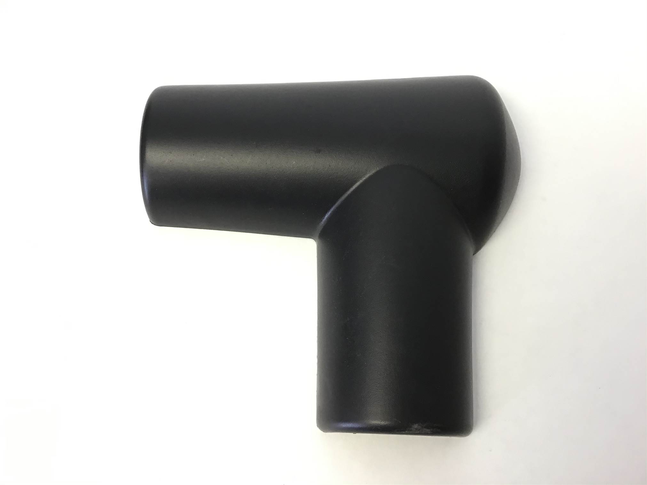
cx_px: 324
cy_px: 242
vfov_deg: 45.4
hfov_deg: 58.4
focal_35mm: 31
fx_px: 579
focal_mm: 3.3
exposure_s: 1/30
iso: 40
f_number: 2.4
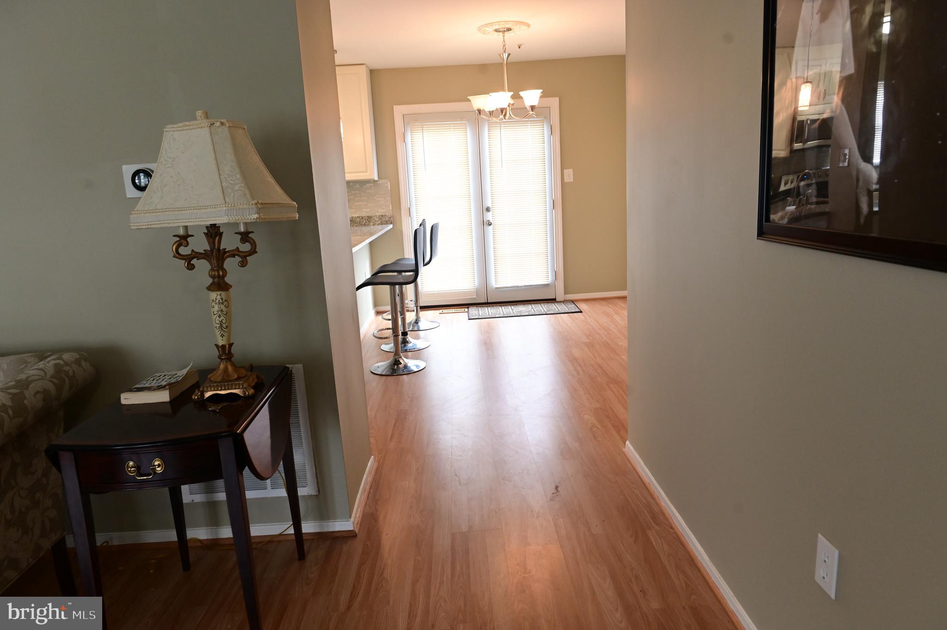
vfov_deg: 53.1
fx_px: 631
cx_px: 474
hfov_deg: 73.8
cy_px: 315
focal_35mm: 24
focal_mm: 24
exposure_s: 1/80
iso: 2000
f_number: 6.3
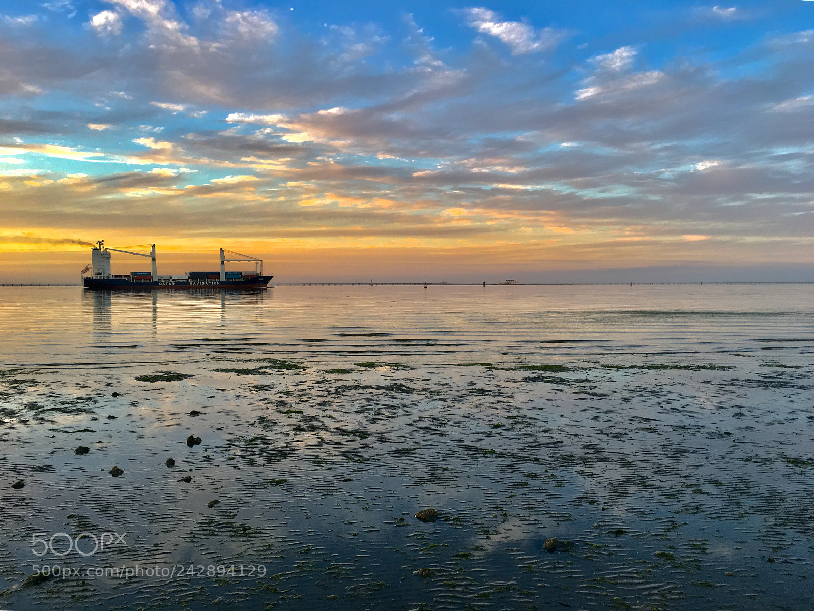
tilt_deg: -1.2
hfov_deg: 61.6
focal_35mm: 29
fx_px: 682
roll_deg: +0.7
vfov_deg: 48.3
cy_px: 306
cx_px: 407
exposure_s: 1/100
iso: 32
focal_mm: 4.15
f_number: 2.2
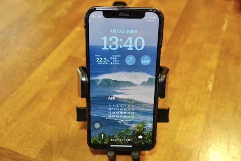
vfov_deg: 40.0
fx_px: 221
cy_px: 80
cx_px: 120
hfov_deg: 57.2
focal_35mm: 33
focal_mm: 11.93
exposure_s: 1/40
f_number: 2.8
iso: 400
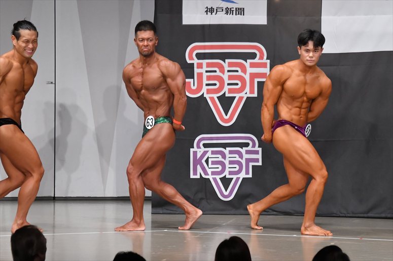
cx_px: 196
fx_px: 2455
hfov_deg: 9.2
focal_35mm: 225
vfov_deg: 6.1
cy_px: 130
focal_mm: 150
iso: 6400
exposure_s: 1/400
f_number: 5.6
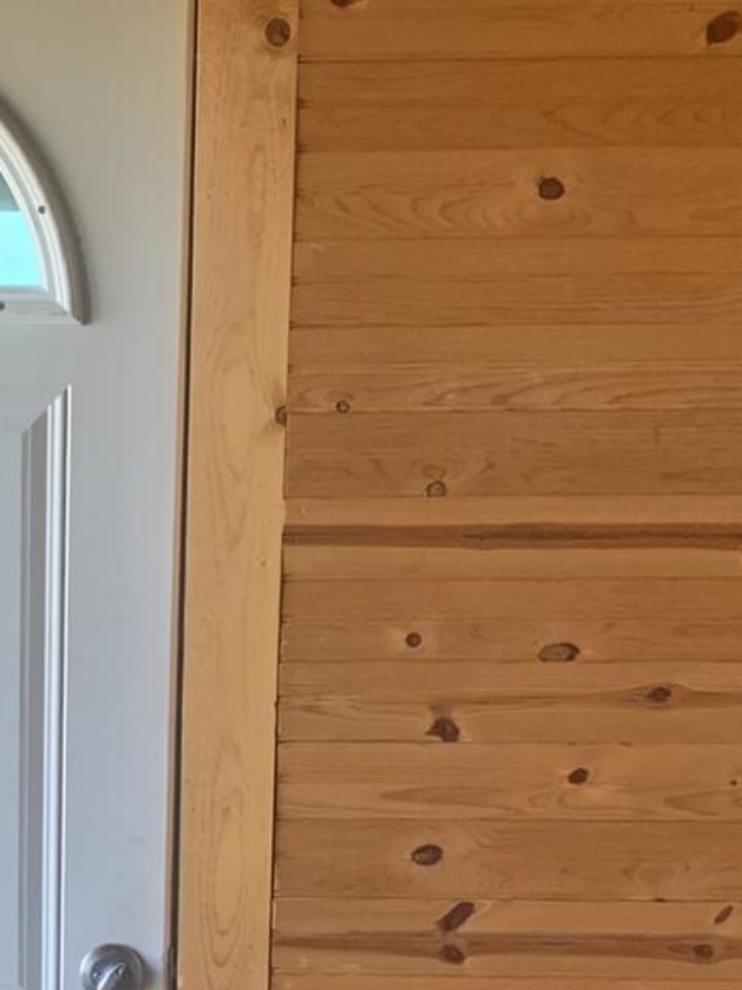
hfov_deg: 16.3
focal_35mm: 88
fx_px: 2516
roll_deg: +0.9
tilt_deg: -12.6
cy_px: 898
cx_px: -75
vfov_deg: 21.7
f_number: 1.8
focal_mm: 4.25
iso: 100
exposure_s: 1/73
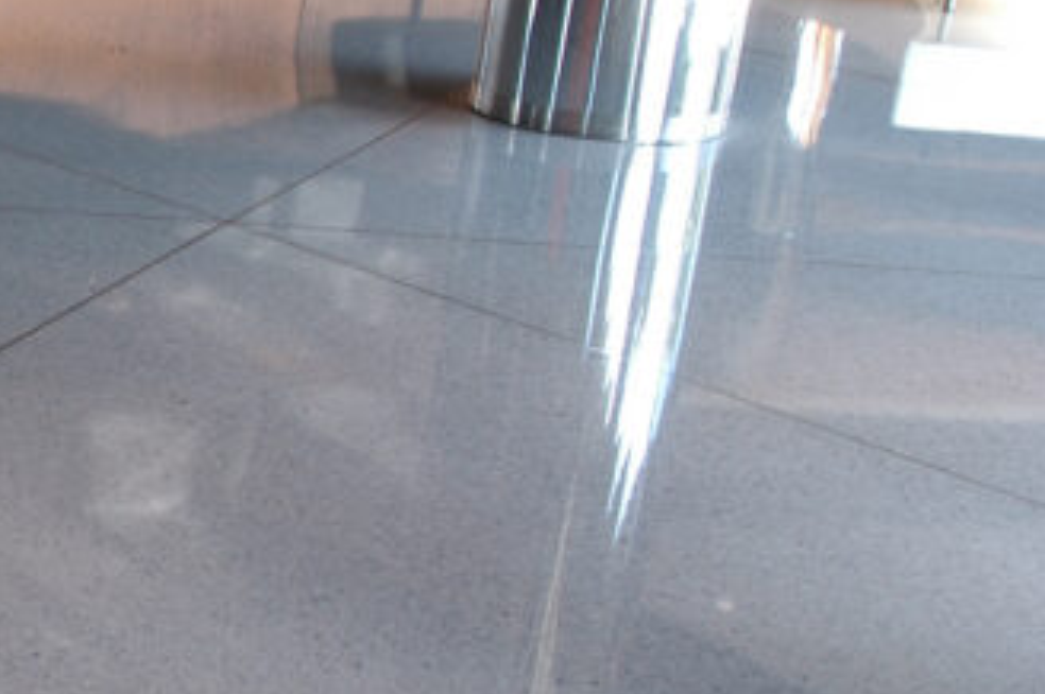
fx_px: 2307
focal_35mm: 80
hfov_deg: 21.8
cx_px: -472
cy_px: 463
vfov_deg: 17.1
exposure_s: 1/10
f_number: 7.1
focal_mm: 17
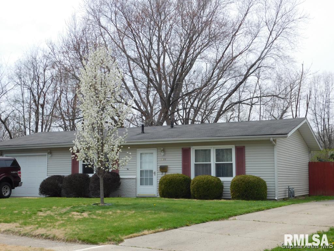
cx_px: 167
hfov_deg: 37.5
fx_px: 492
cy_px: 126
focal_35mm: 51
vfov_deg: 28.6
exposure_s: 1/1000
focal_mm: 9
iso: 125
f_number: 3.8
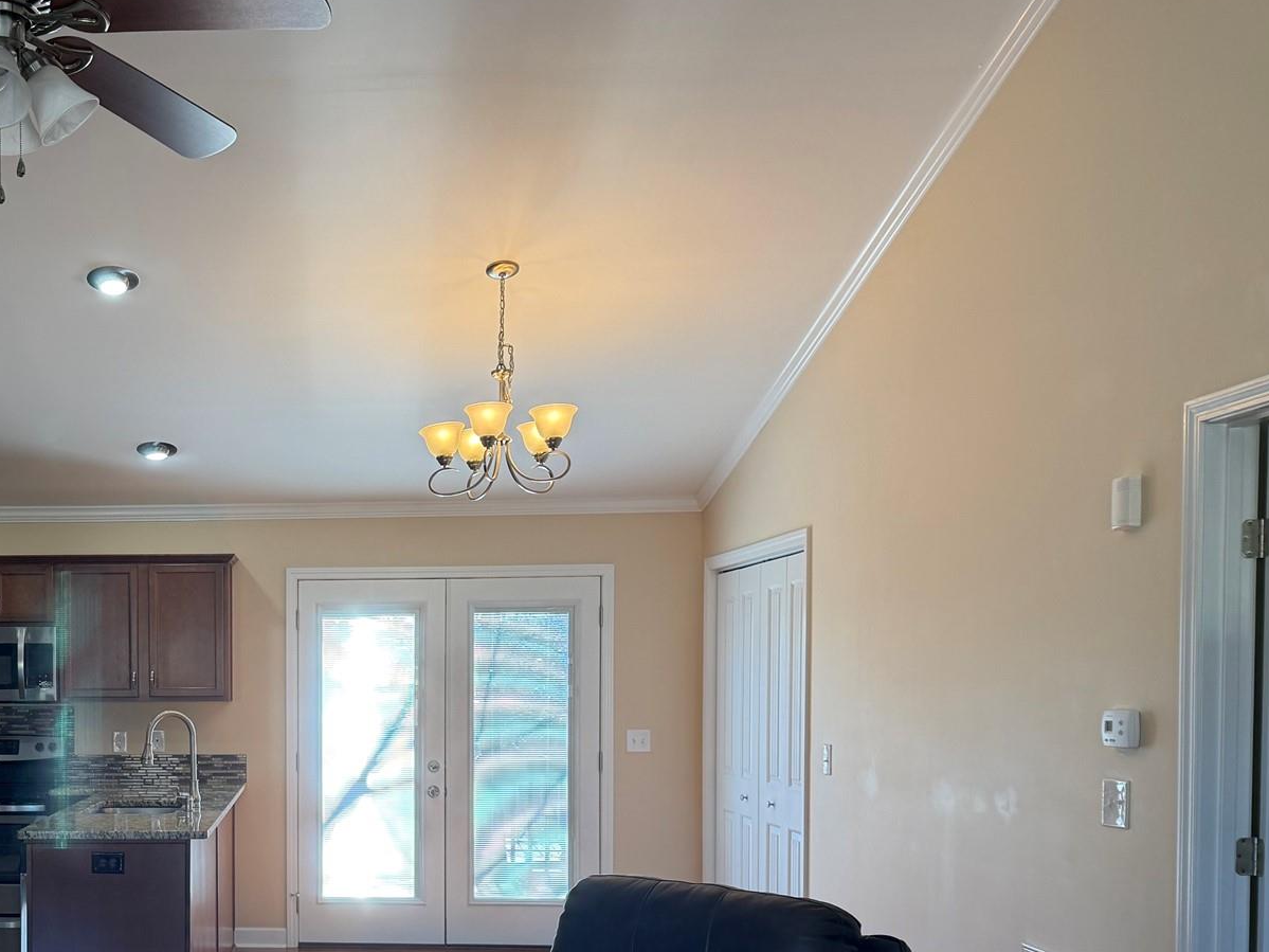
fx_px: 1503
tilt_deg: -1.4
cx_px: 215
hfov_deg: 43.2
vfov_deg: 34.3
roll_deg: +0.1
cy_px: 732
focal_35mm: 41
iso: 125
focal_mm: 6.76
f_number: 1.78
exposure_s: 1/223
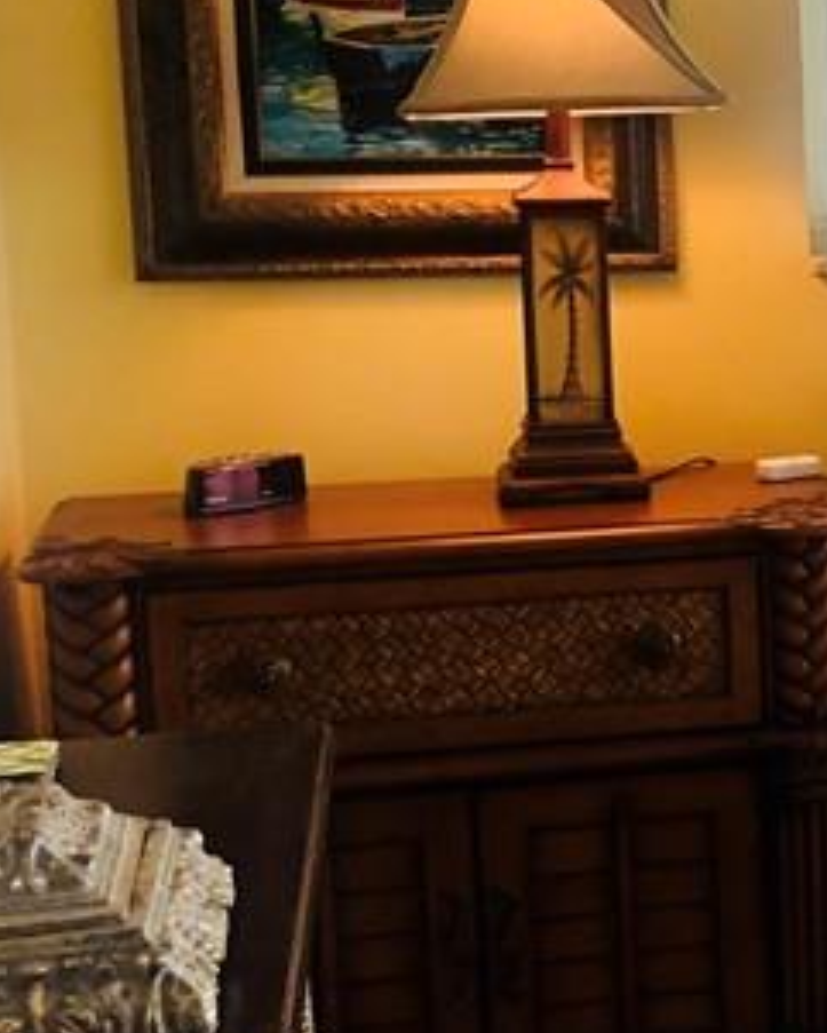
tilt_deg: -8.2
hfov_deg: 14.3
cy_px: 474
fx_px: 2844
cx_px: 1572
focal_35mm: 93
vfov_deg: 20.6
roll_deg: -0.1
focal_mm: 3.99
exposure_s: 1/120
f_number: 1.8
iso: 64
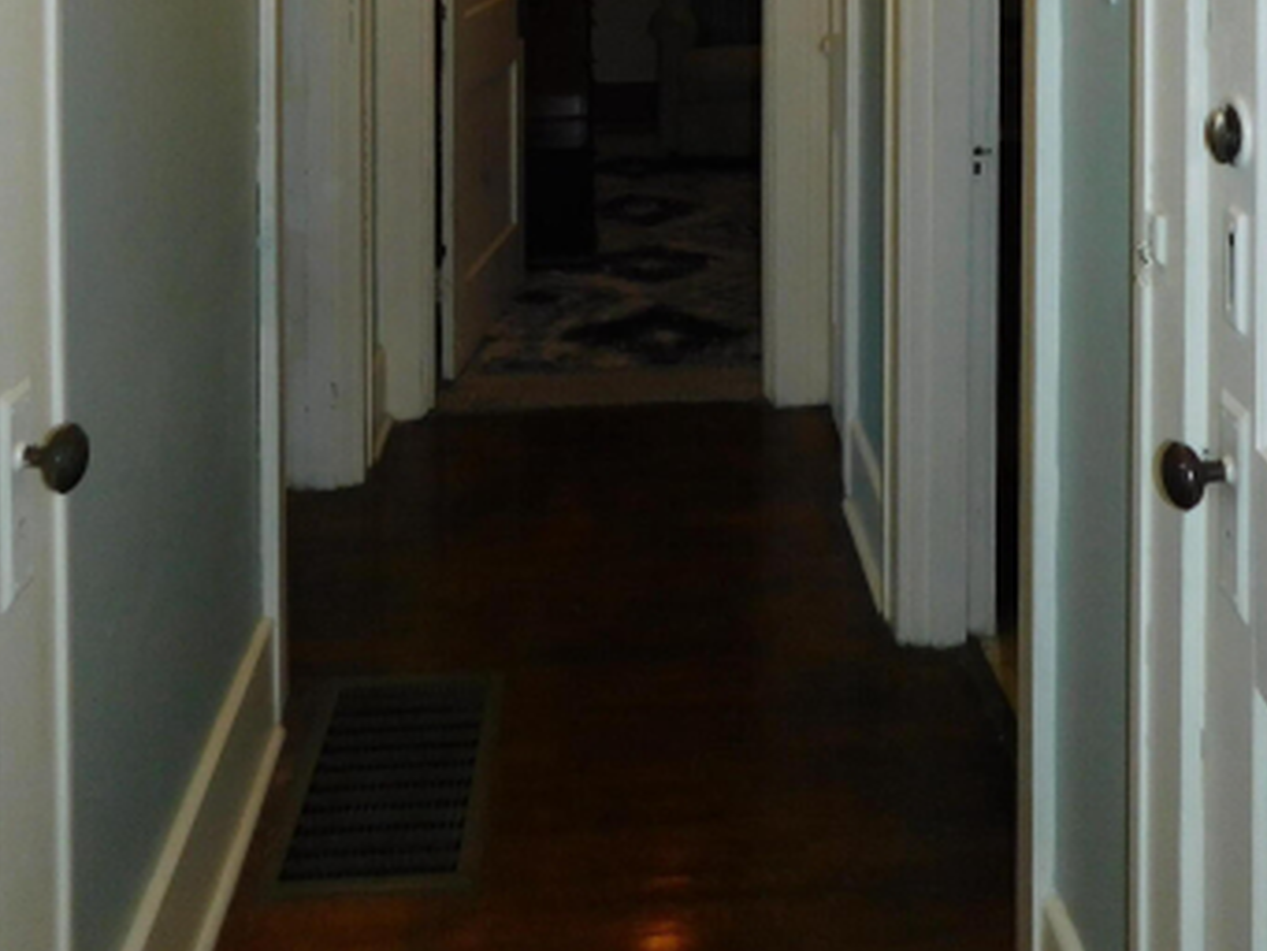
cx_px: 765
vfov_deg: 27.8
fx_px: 1648
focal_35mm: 45
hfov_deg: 41.8
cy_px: -221
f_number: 3
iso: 200
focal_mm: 4
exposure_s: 1/30
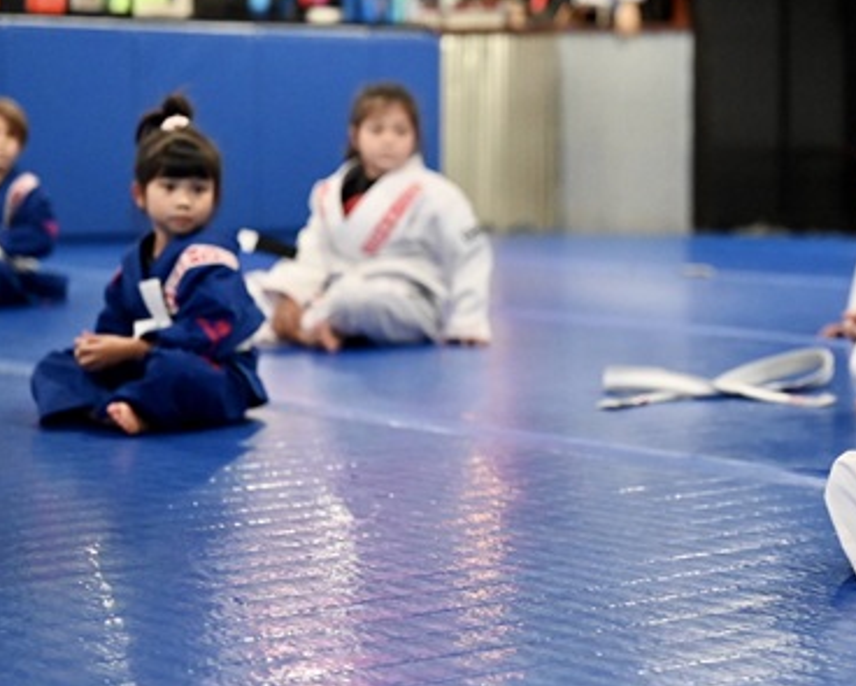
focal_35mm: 107
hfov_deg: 17.8
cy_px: 244
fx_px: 2713
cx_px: 693
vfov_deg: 14.4
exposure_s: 1/500
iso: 10000
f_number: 2.8
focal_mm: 70
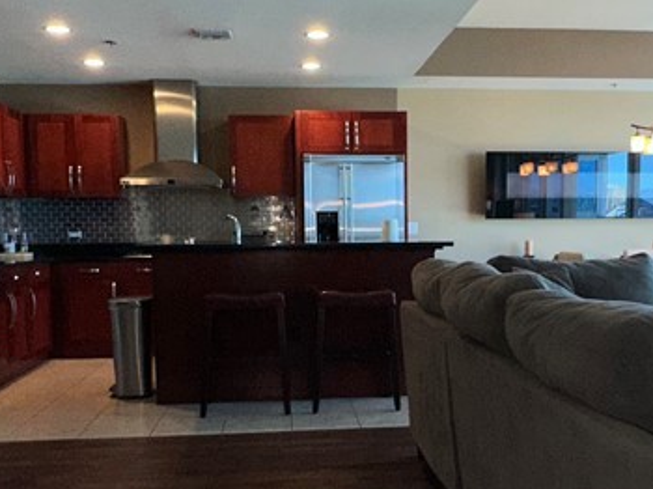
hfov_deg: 45.7
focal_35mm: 41
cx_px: 368
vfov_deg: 35.0
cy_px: 297
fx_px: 773
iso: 80
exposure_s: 1/111
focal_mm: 2.22
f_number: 2.2
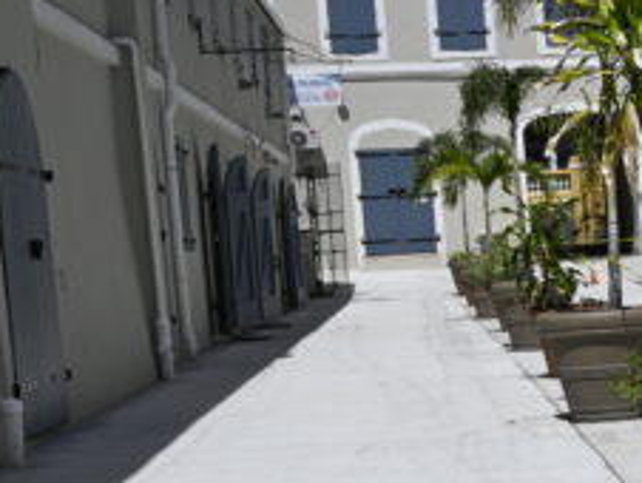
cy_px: 446
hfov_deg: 15.9
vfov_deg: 13.1
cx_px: 991
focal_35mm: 113
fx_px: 2091
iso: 100
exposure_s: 1/1000
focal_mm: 23
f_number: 7.1
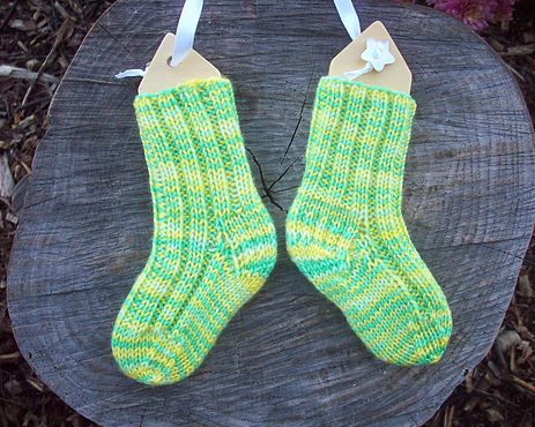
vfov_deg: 38.2
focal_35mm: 39
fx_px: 617
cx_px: 280
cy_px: 215
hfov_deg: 46.8
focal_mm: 6.2
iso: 200
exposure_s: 1/235
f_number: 2.8
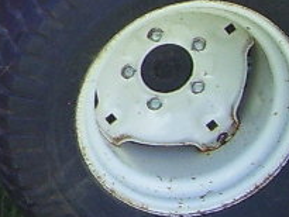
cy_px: -128
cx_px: -238
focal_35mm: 159
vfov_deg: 9.1
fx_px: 1328
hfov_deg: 11.5
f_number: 2.7
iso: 80
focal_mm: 5.6
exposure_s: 1/350
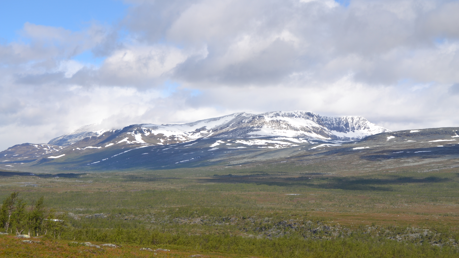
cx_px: 229
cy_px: 135
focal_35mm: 72
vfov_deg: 16.9
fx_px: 871
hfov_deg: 29.5
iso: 100
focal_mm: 45
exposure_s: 1/320
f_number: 9
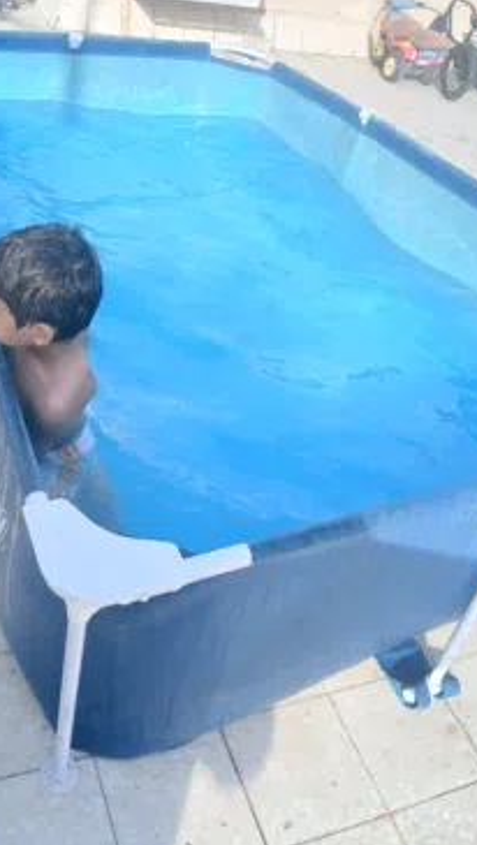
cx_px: 188
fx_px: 695
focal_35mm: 31
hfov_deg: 37.7
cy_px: 419
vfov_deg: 62.6
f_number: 1.8
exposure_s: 1/227
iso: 20
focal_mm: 3.98
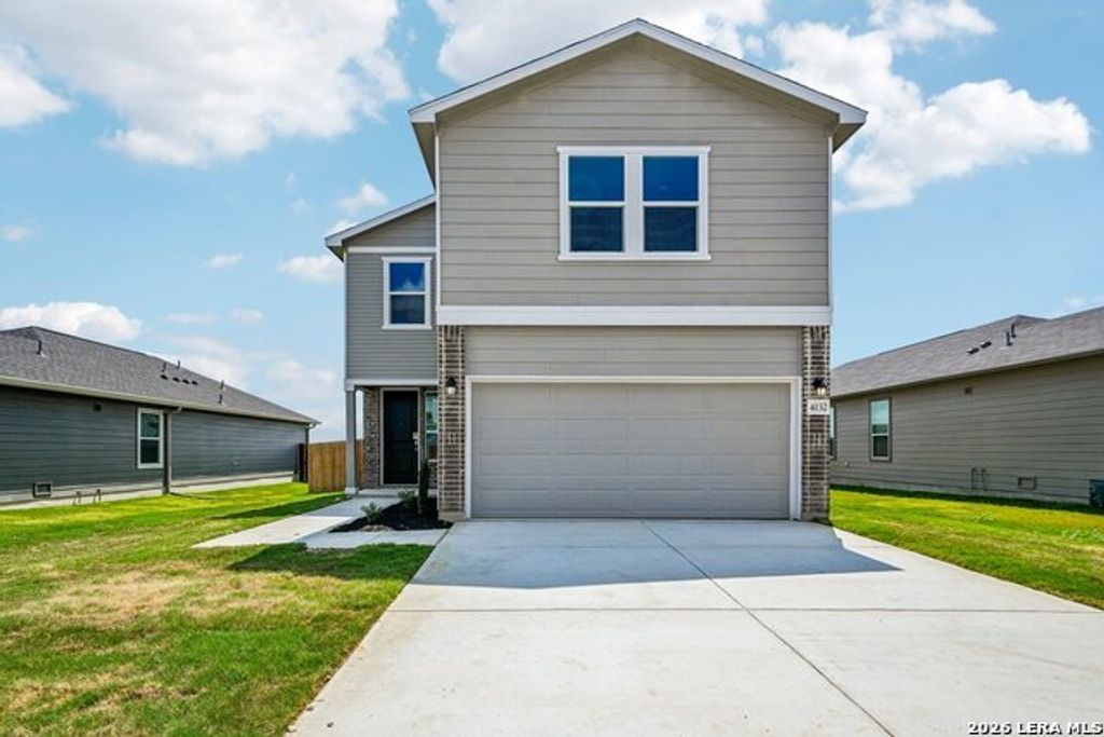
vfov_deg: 67.4
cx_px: 552
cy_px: 368
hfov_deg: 90.0
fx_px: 552
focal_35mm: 18
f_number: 8
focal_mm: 18
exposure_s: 1/2000
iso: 500
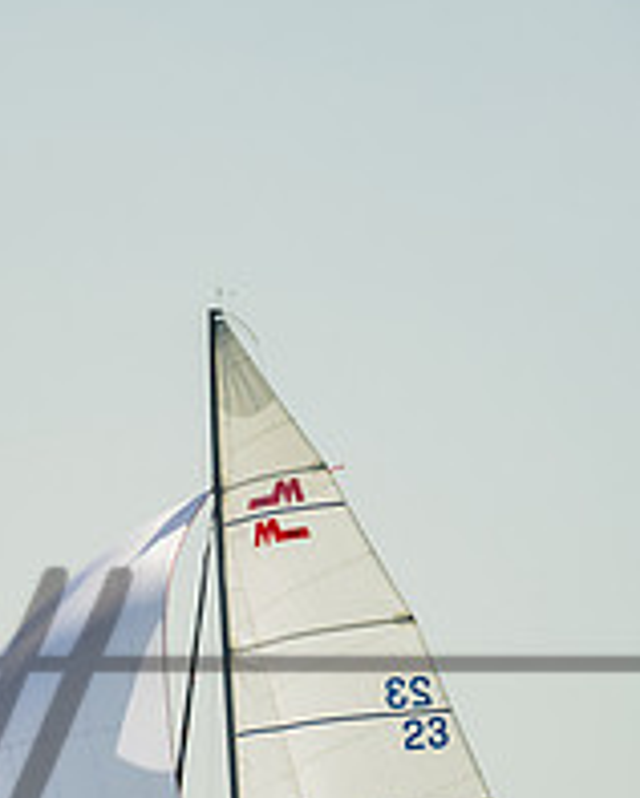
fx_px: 5603
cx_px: -512
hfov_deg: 6.4
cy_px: 767
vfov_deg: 8.1
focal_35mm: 237
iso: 320
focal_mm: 79
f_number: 6.3
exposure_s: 1/1250
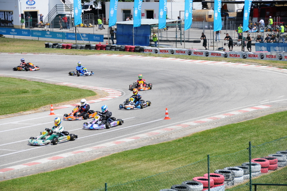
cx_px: 144
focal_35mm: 120
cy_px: 96
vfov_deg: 11.4
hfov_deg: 17.1
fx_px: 955
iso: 400
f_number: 5
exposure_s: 1/2500
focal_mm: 80
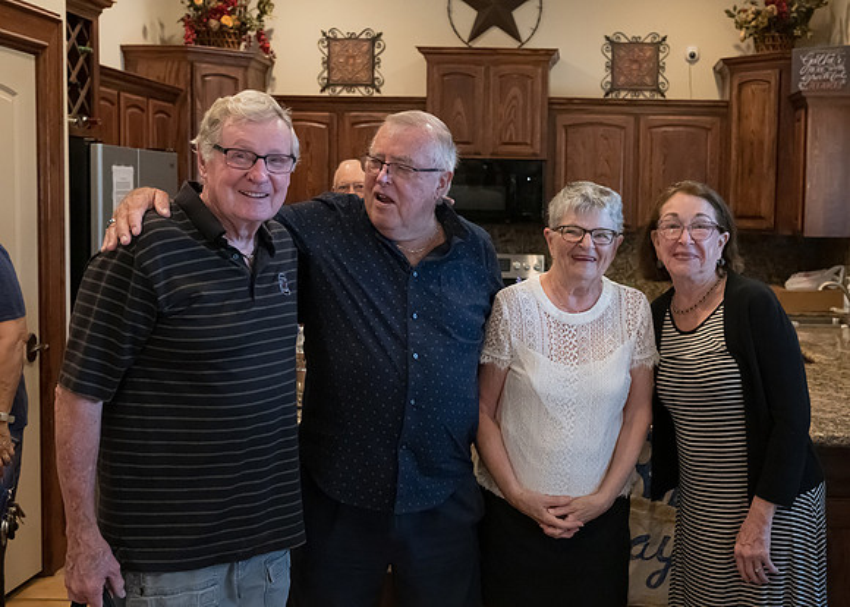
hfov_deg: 42.2
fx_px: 1091
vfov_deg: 31.1
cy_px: 285
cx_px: 544
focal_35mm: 45
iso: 11400
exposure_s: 1/200
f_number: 4.5
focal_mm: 34
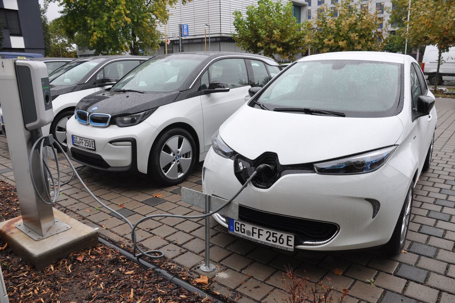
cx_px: 228
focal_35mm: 27
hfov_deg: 67.4
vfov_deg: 47.8
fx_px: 341
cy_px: 152
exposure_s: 1/125
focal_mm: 18
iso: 400
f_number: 5.6
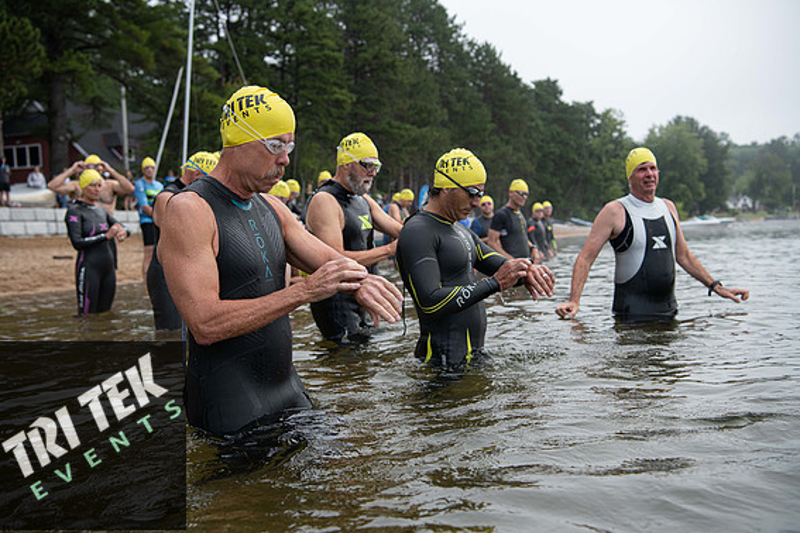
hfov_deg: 45.4
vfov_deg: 31.2
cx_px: 395
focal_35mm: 43
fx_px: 955
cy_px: 269
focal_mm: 42
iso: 320
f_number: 4
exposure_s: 1/640
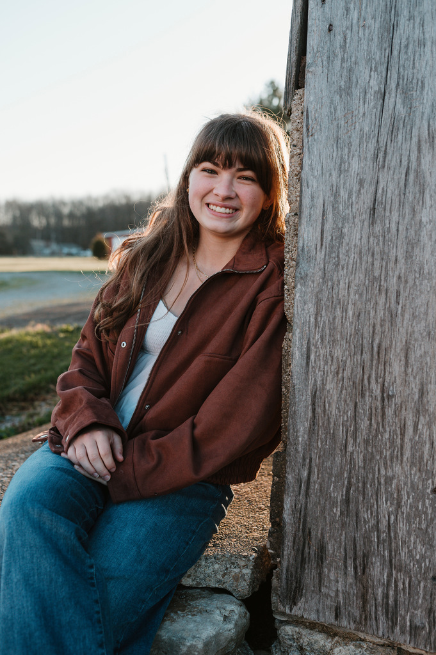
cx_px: 218
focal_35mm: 35
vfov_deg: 54.5
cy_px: 328
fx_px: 637
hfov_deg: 37.8
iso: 400
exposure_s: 1/1250
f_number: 3.5
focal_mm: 35
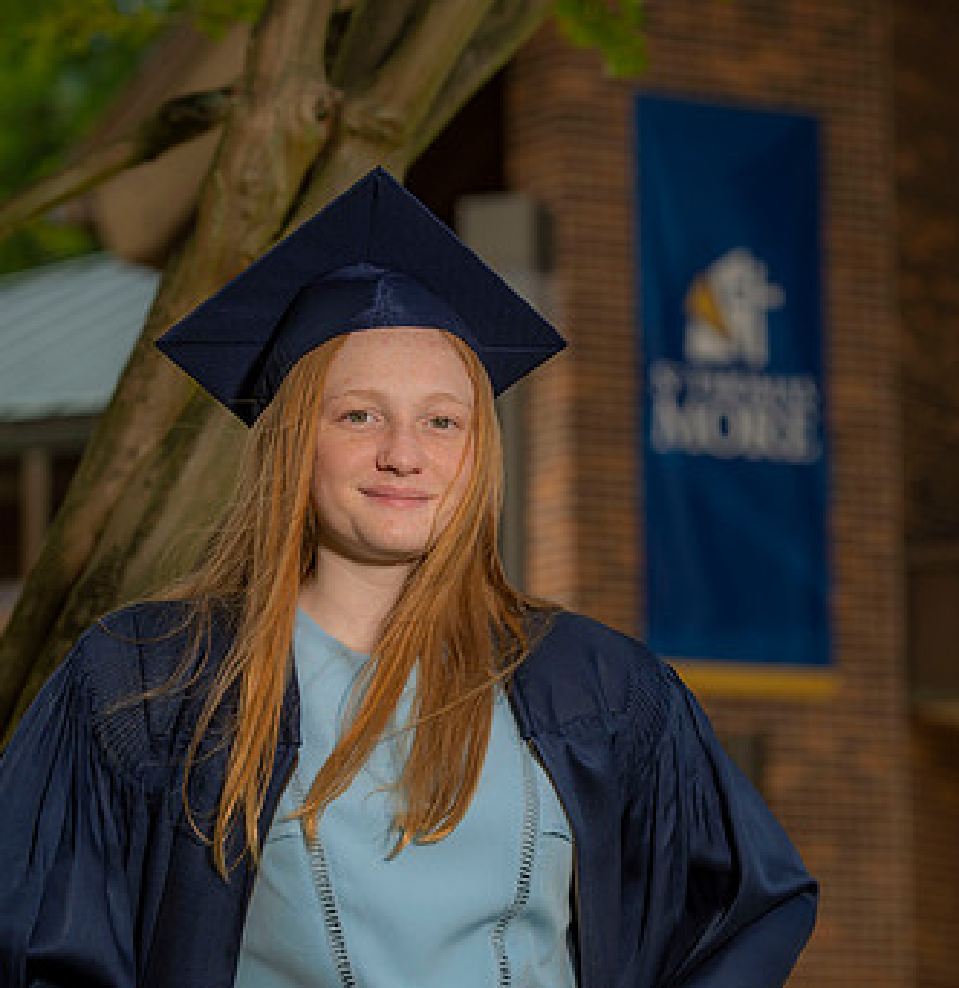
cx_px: 504
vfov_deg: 9.8
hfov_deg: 9.5
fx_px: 5759
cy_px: 600
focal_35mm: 181
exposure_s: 1/250
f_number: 5
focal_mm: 102
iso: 80
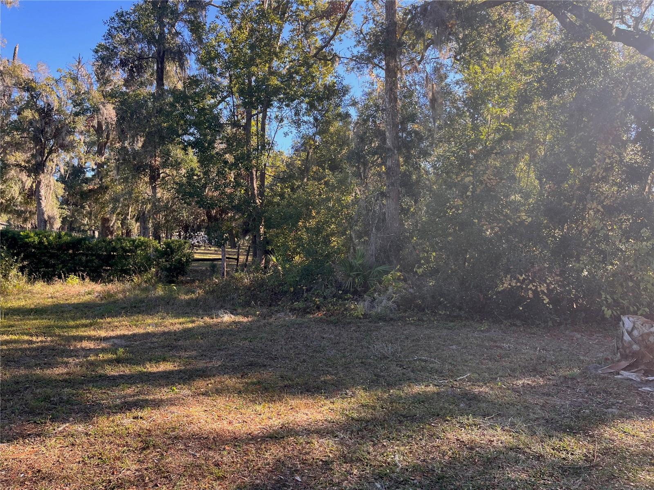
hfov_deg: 67.3
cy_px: 245
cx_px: 327
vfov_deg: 53.1
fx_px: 491
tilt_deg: +2.2
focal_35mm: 26
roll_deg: +1.1
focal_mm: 5.1
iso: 50
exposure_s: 1/397
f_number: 1.6
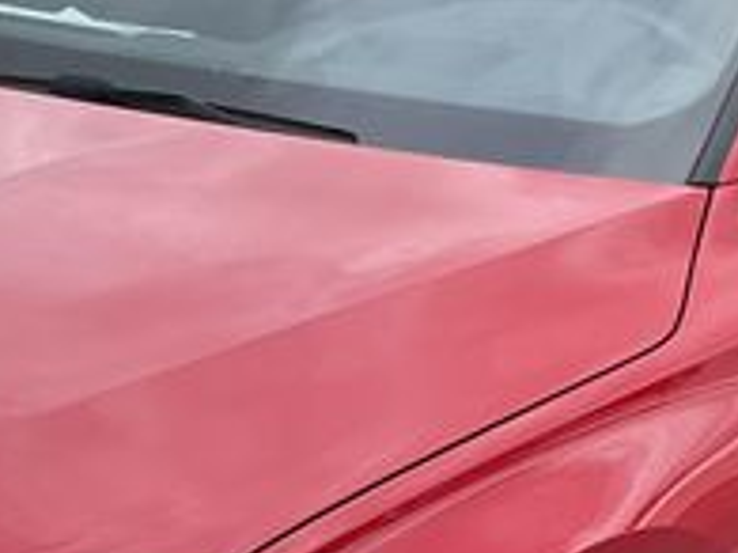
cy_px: 648
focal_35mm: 119
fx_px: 2535
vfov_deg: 12.2
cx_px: -223
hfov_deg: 15.7
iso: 25
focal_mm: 3
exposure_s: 1/620
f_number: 1.8
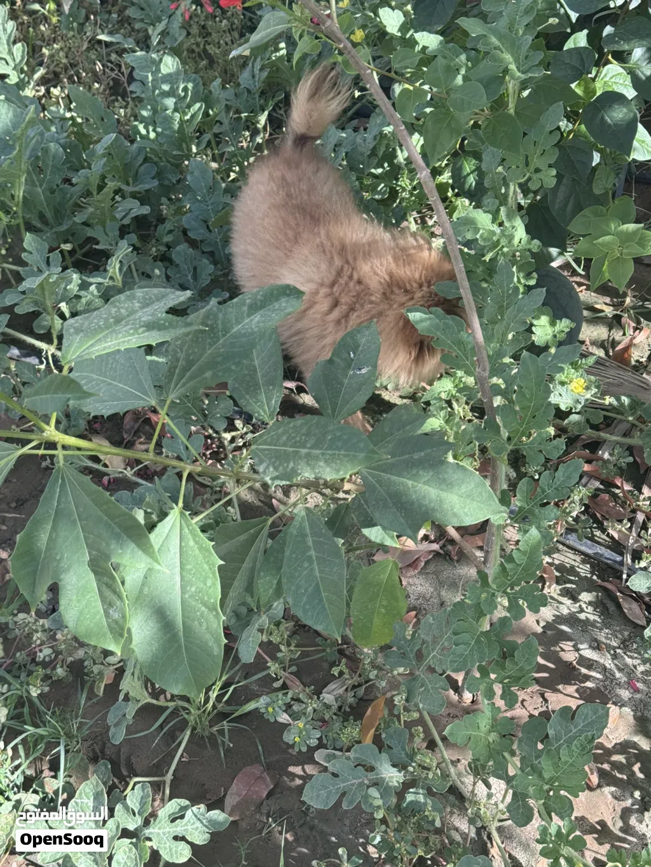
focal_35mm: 48
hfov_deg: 30.3
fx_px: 1203
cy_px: 434
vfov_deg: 39.7
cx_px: 326
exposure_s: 1/535
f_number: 1.78
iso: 64
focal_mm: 6.76
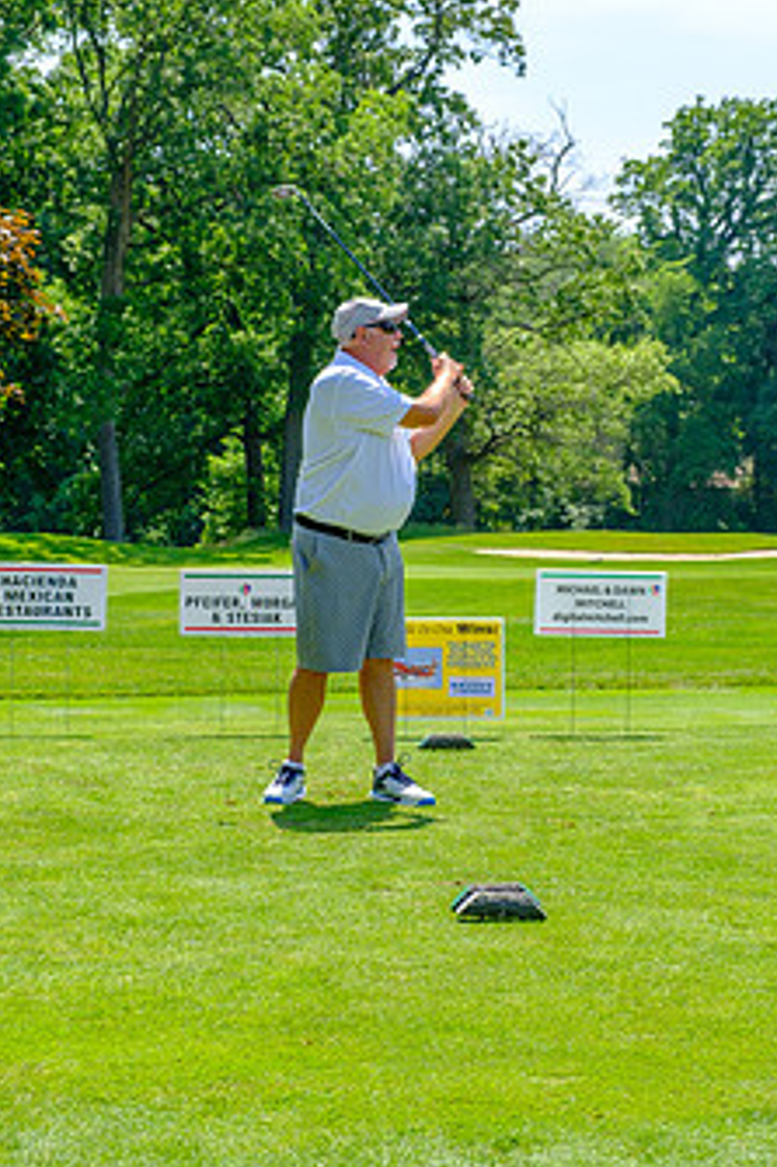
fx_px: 2657
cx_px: 456
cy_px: 561
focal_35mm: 82
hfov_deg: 16.6
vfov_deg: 24.8
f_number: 6.4
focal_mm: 40.7
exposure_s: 1/250
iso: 200
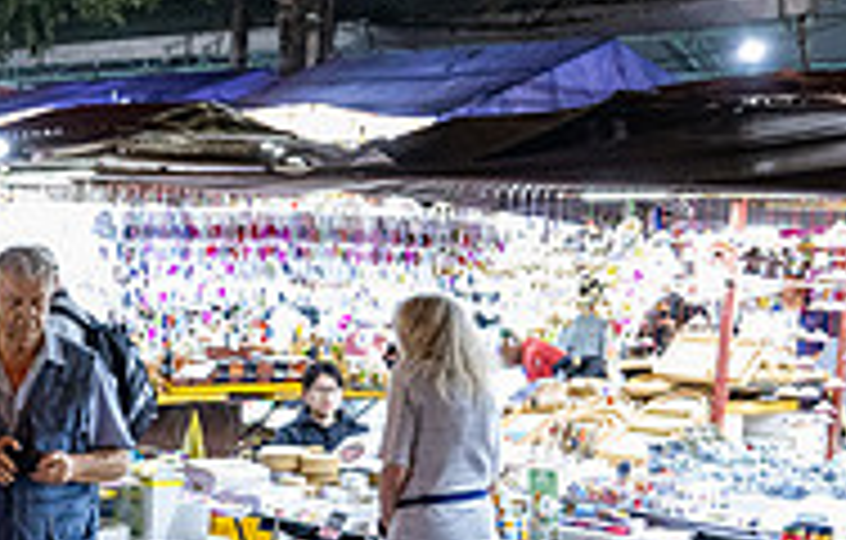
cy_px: 439
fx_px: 1948
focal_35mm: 84
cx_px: -94
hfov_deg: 23.0
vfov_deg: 15.7
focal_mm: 24
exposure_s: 1/100
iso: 3600
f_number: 2.8
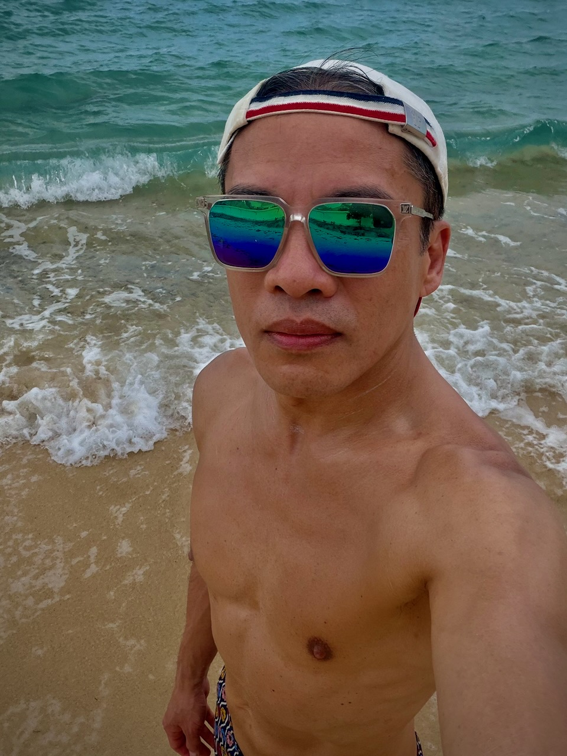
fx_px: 655
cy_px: 378
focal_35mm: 30
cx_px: 284
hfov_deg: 46.8
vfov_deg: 60.0
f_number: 1.9
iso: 32
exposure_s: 1/1100
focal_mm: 2.71
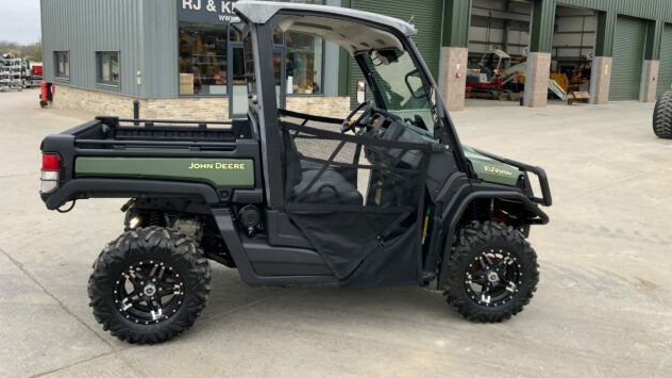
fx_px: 570
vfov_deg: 36.5
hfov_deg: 61.0
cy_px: 152
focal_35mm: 32
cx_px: 333
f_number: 1.8
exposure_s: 1/122
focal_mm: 3
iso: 40
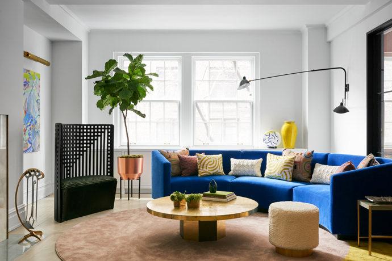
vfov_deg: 37.9
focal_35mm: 35
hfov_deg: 54.4
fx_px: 381
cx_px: 196
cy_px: 130
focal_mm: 35
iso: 100
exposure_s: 5
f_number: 11
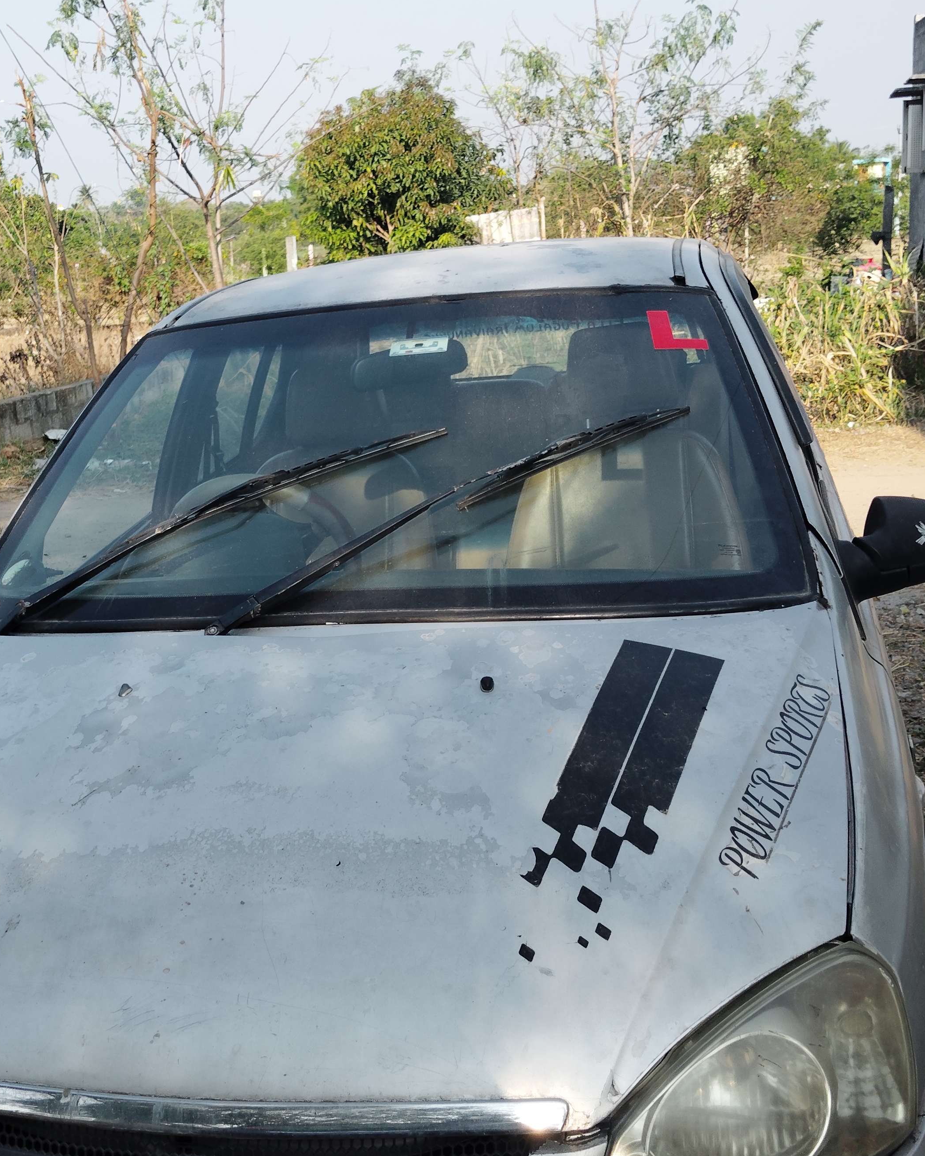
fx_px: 1505
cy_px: 648
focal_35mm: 44
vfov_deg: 41.9
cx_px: 311
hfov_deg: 33.9
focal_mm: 4.25
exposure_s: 1/586
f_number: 1.8
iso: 50
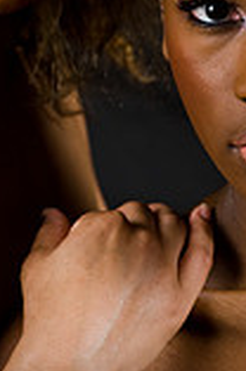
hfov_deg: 2.8
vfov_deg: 4.2
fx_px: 5024
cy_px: -38
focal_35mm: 488
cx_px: 155
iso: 200
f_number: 5.6
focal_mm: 170
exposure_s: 1/125
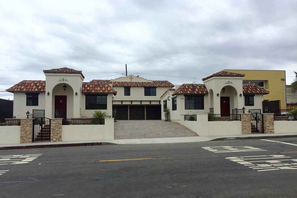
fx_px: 256
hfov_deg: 60.3
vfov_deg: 42.3
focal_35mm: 31
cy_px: 105
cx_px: 150
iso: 32
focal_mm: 4.15
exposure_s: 1/1883
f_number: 2.2
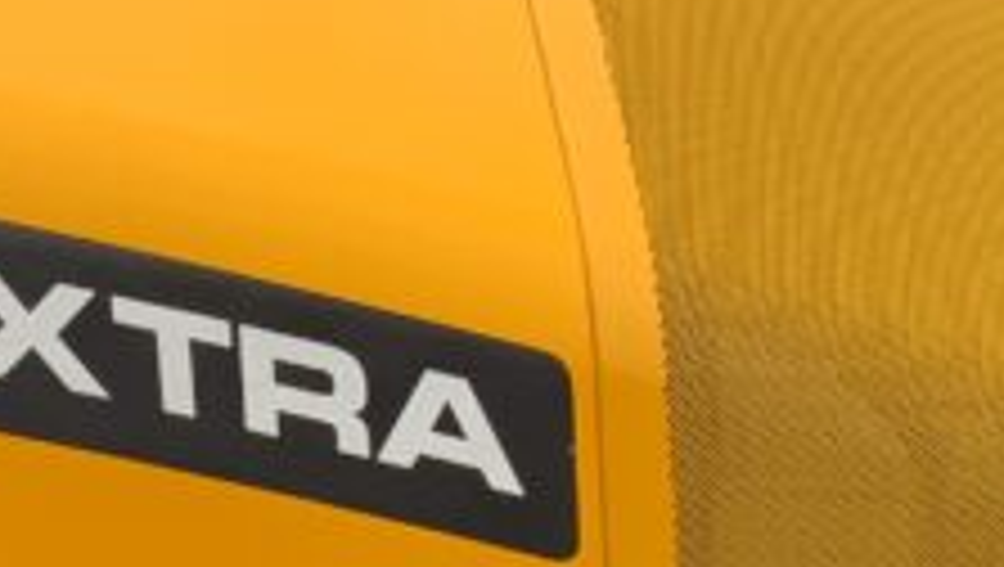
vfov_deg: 8.4
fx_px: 3864
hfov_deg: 14.8
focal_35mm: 145
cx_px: 405
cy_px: 360
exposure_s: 1/524
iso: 16
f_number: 1.8
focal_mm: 3
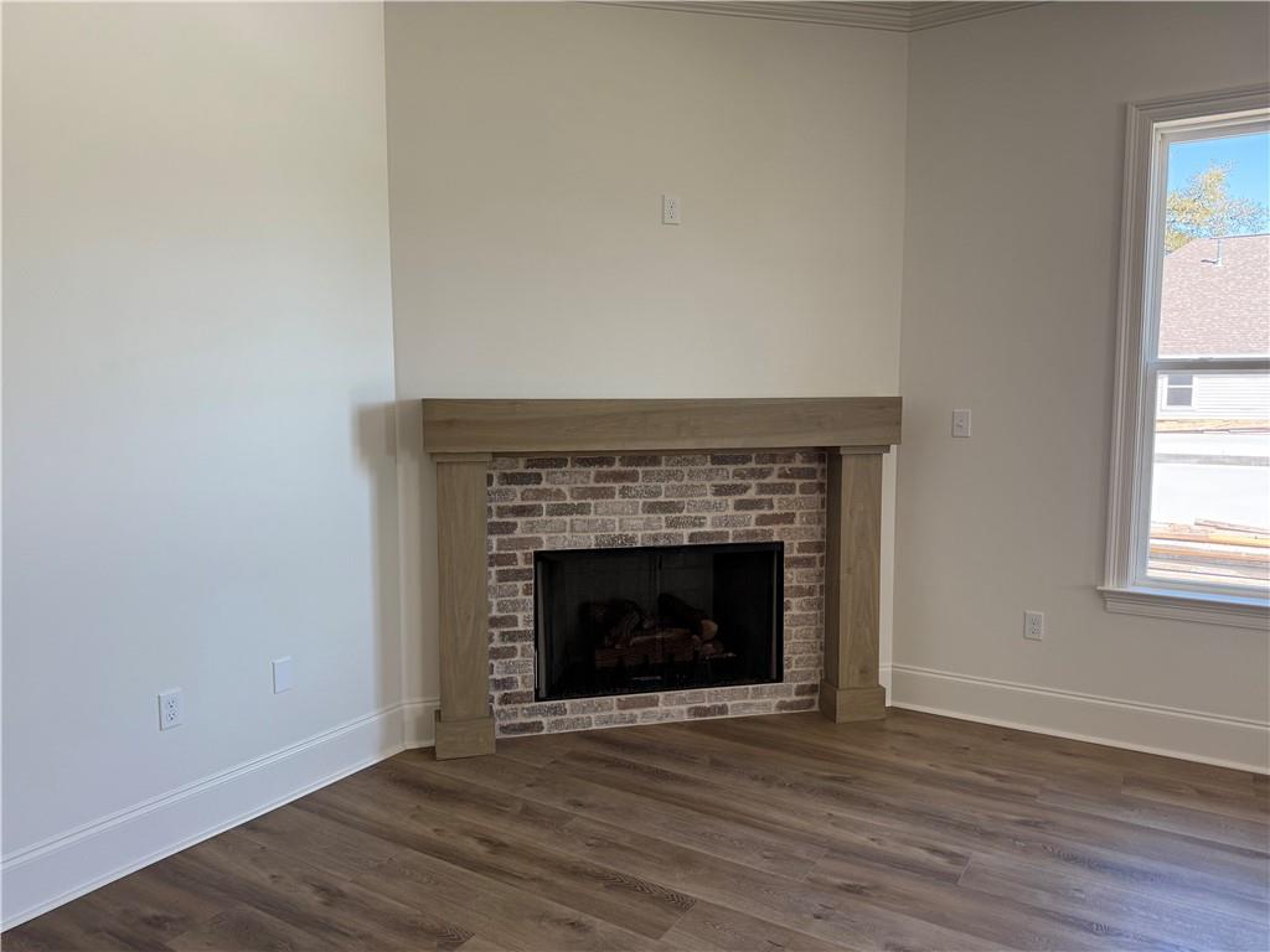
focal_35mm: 24
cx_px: 635
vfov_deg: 56.8
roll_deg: -0.5
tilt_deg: -3.4
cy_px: 476
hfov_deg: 71.6
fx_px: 881
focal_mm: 6.76
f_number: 1.78
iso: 125
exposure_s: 1/121
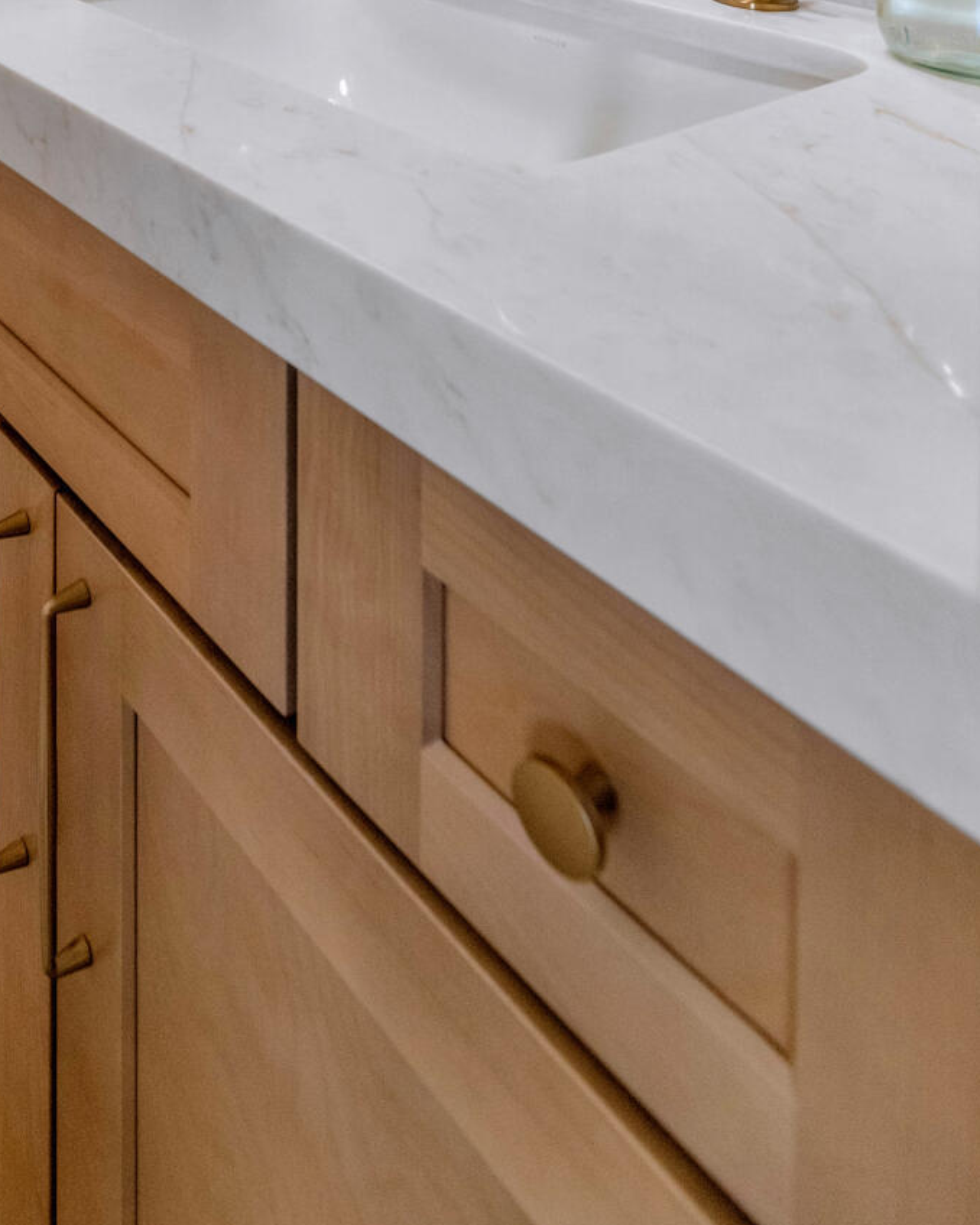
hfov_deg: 42.0
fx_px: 1124
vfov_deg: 41.4
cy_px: -209
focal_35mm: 31
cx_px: 43
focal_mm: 14
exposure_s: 1/125
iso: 1000
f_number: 5.6
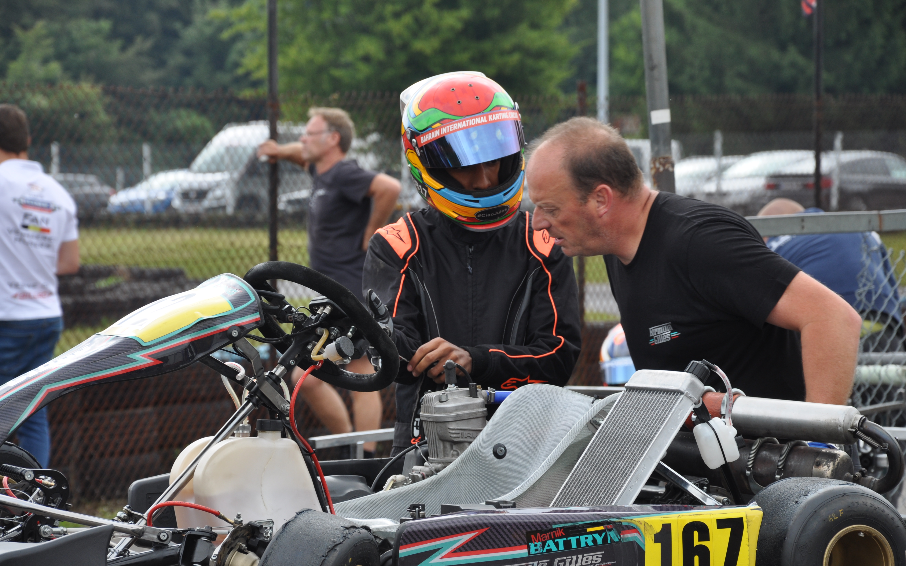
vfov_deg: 8.2
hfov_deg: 13.0
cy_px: 300
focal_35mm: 161
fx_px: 3963
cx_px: 453
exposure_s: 1/250
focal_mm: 105
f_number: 8
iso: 200
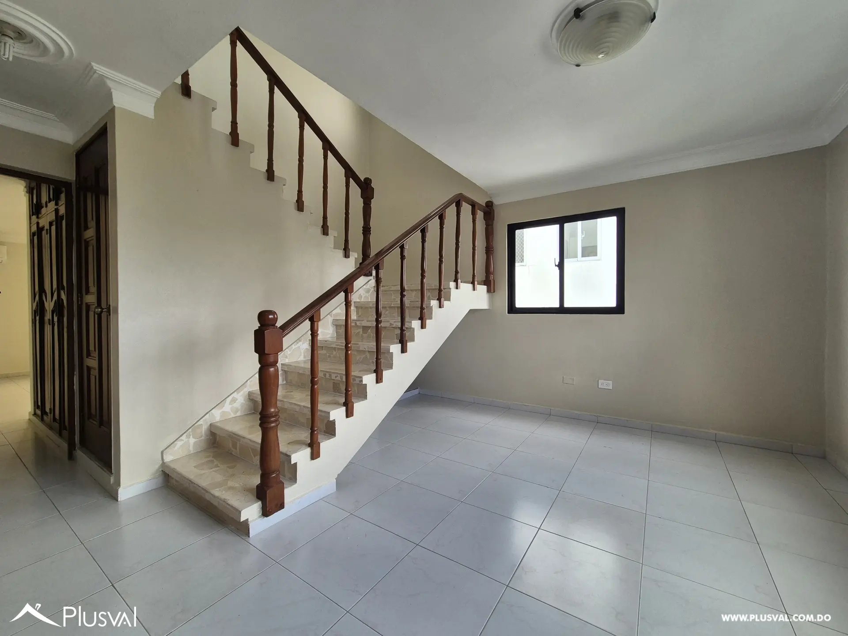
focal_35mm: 13
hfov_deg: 106.2
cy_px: 318
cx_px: 424
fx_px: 318
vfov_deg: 89.9
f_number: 2.2
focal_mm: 2.2
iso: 80
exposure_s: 1/120
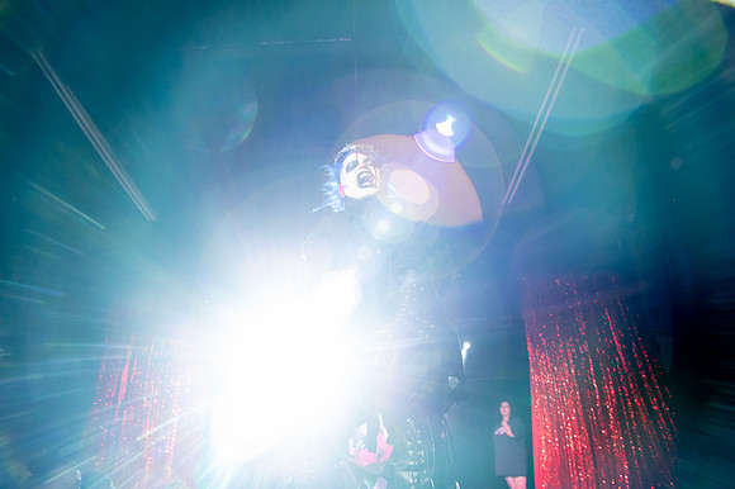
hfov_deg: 73.8
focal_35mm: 24
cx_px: 368
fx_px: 490
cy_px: 244
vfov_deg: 53.1
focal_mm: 24
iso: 6400
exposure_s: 1/100
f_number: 4
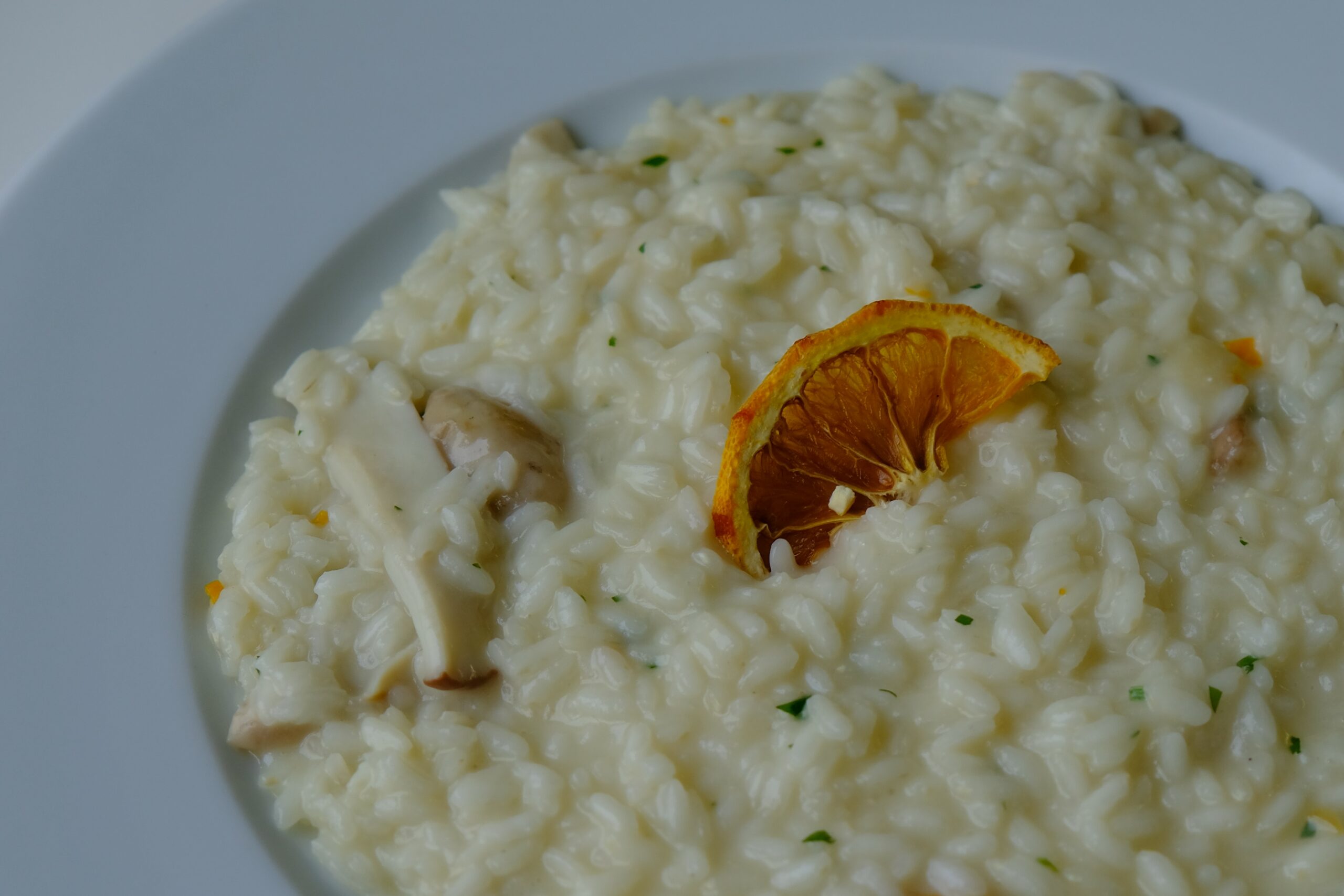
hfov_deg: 30.1
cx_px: 672
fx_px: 2501
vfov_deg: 20.3
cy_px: 448
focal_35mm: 67
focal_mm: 44.4
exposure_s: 1/160
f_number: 4
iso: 200
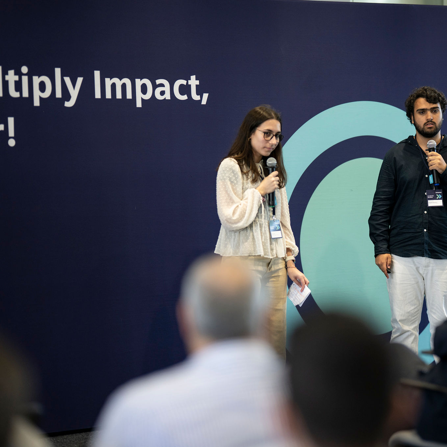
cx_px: 301
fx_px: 1709
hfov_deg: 14.9
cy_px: 240
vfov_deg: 14.9
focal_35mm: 117
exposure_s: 1/250
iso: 320
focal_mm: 85
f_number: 1.2
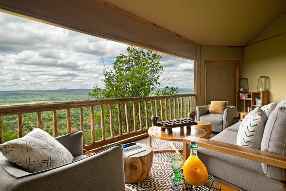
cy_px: 96
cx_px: 143
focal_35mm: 20
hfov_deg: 84.0
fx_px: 159
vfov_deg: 61.9
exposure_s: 1/500
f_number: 10
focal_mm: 20
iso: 400
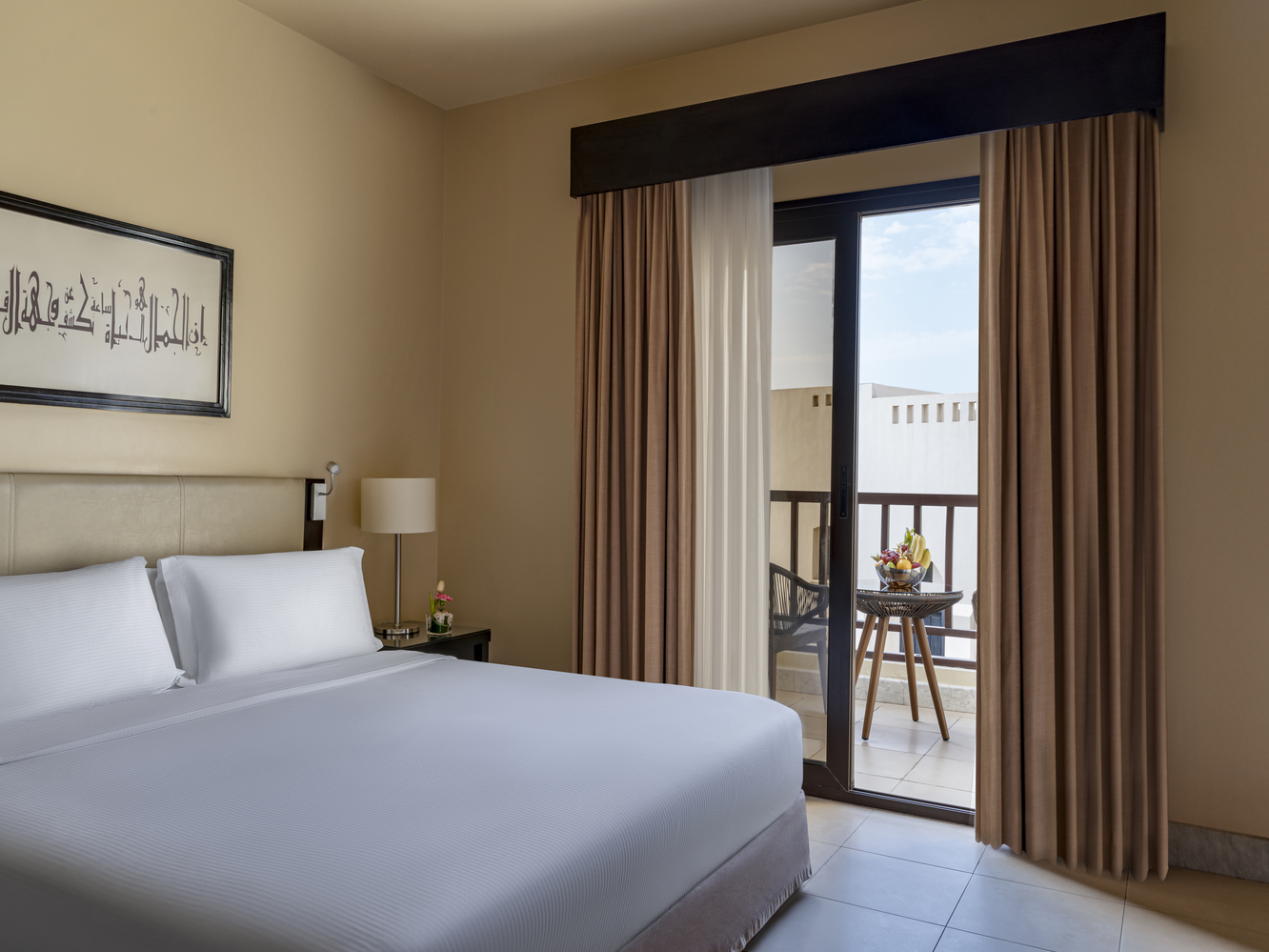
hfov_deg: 67.3
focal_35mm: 26
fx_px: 953
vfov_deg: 53.1
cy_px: 476
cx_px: 624
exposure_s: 1/80
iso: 200
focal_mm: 24
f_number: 11
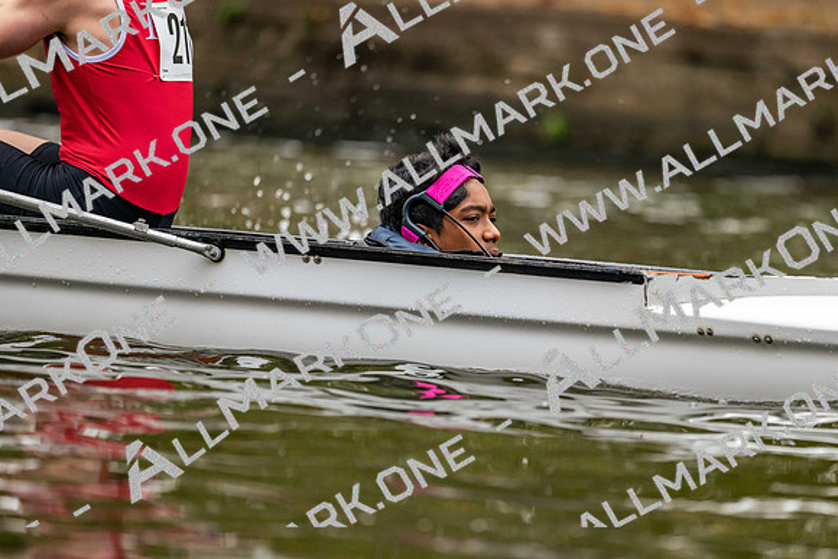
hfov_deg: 5.2
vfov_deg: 3.4
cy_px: 280
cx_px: 419
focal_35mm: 400
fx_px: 9313
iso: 2800
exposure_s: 1/2000
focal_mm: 400
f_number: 4.5
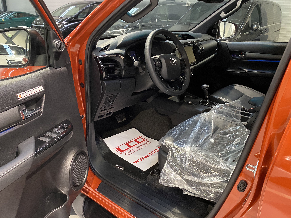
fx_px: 227
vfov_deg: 51.4
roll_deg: -2.3
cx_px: 144
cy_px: 110
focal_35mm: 27
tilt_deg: -24.1
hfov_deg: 65.3
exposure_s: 1/33
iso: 500
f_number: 1.8
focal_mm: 4.25
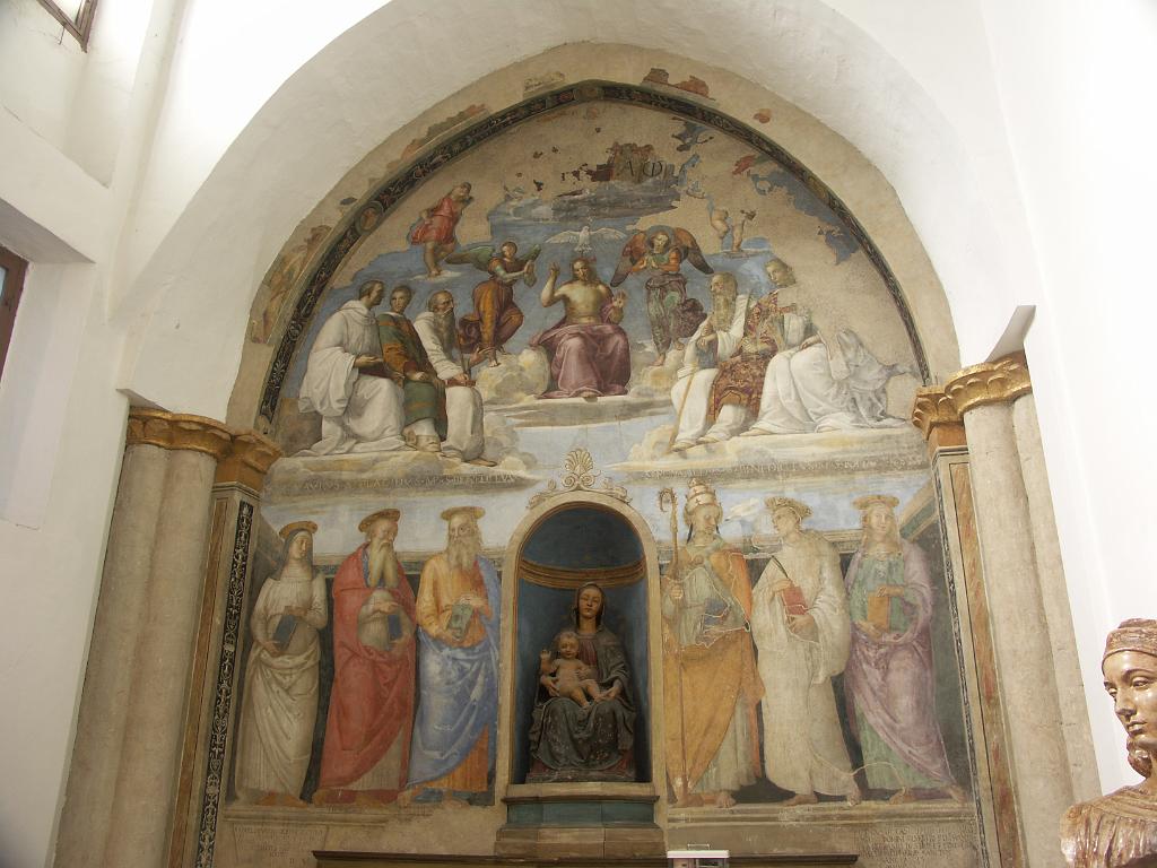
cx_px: 578
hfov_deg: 61.7
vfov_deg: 48.2
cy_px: 434
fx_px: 969
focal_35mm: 29
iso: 64
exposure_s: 1/50
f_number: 2.8
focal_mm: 7.55
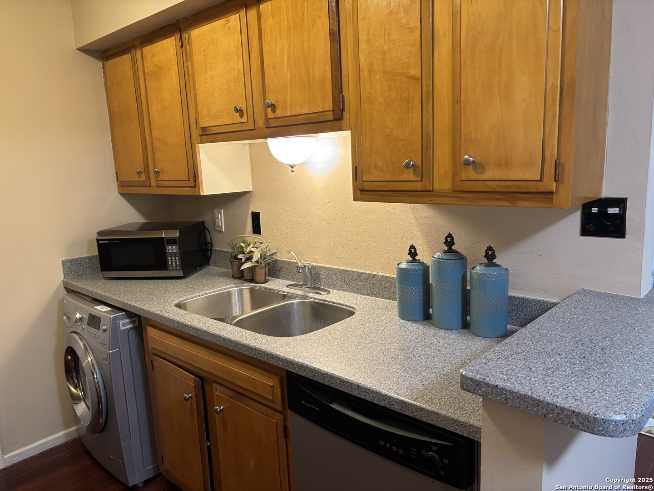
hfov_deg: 67.3
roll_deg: +2.6
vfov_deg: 53.1
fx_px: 491
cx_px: 327
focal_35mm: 26
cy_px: 246
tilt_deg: -10.6
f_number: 1.6
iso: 250
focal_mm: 5.96
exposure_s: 1/60
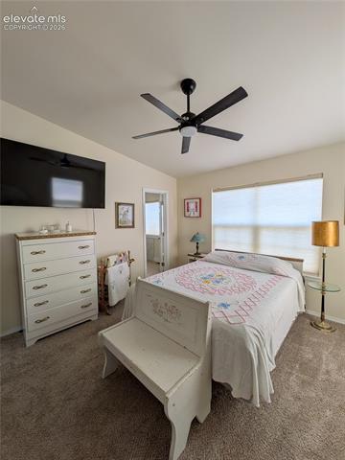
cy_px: 230
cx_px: 172
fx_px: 186
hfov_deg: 85.7
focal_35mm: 14
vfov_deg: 102.1
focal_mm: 1.85
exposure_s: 1/94.3
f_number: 2.2
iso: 52
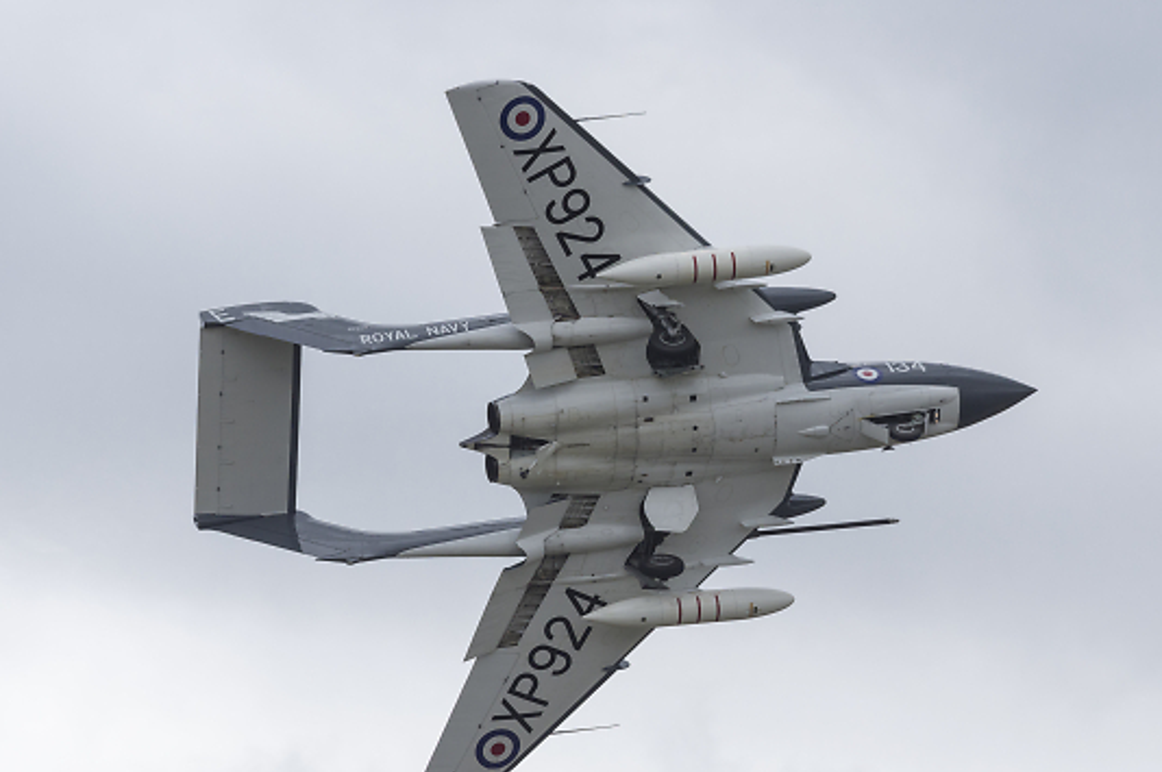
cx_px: 570
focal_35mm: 522
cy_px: 424
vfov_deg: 2.6
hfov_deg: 4.0
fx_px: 16833
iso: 800
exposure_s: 1/1000
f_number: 9
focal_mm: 310
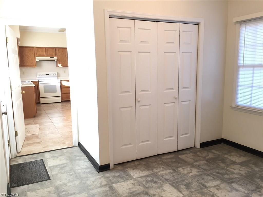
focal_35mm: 29
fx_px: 220
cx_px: 132
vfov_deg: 48.2
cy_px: 98
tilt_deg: -10.5
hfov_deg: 61.7
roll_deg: -0.6
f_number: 2.2
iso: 64
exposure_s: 1/30
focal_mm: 4.15
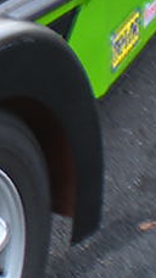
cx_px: -182
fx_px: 1370
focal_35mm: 186
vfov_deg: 11.5
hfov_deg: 6.3
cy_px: 21
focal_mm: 6.3
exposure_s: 1/10.1
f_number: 3.1
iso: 64
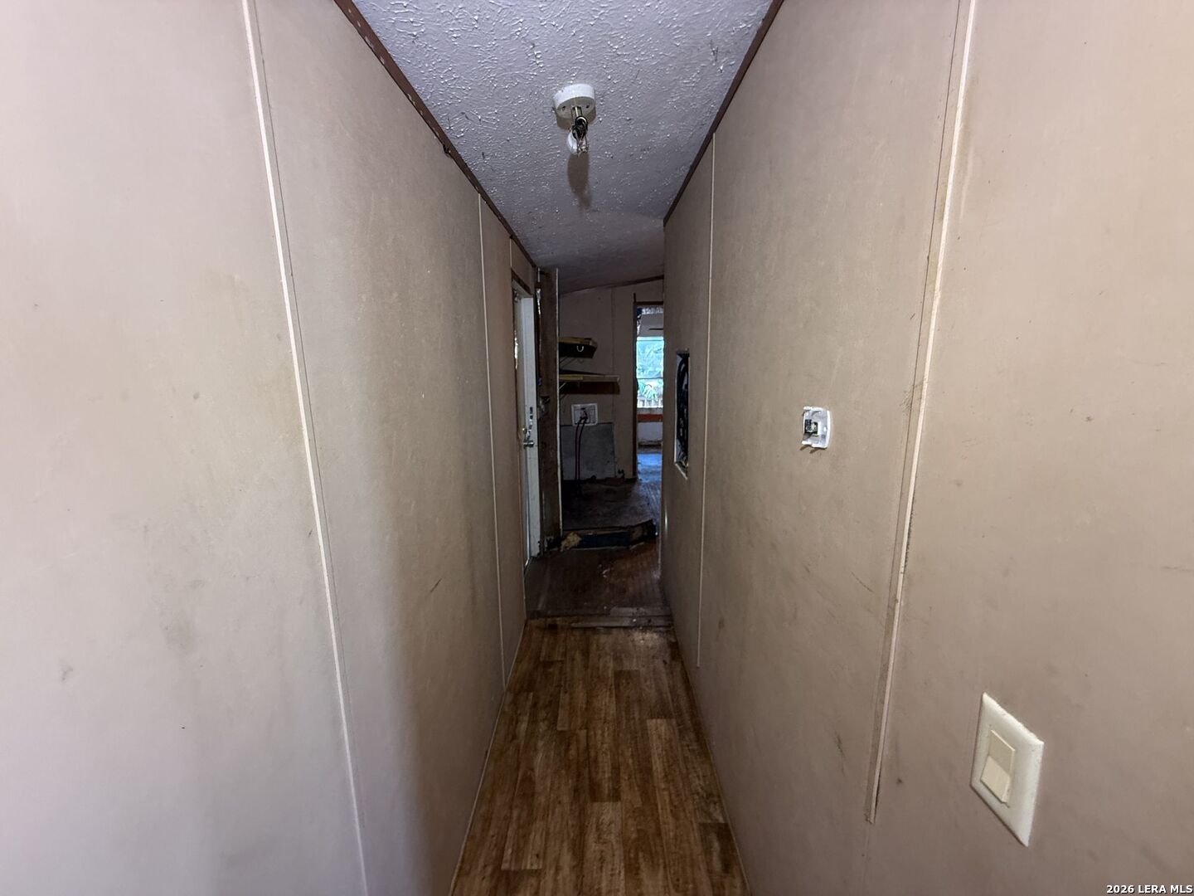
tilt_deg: -8.7
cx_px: 597
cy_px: 448
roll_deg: -0.1
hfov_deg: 102.1
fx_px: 483
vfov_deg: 85.7
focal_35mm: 14
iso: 250
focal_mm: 2.22
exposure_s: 1/60
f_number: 2.2
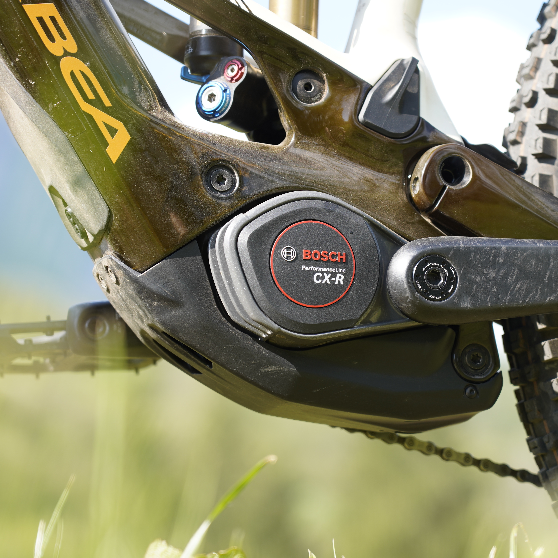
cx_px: 311
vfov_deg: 13.0
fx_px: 2444
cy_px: 279
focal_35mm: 134
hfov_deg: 13.0
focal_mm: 105
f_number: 4
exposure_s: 1/200
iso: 100
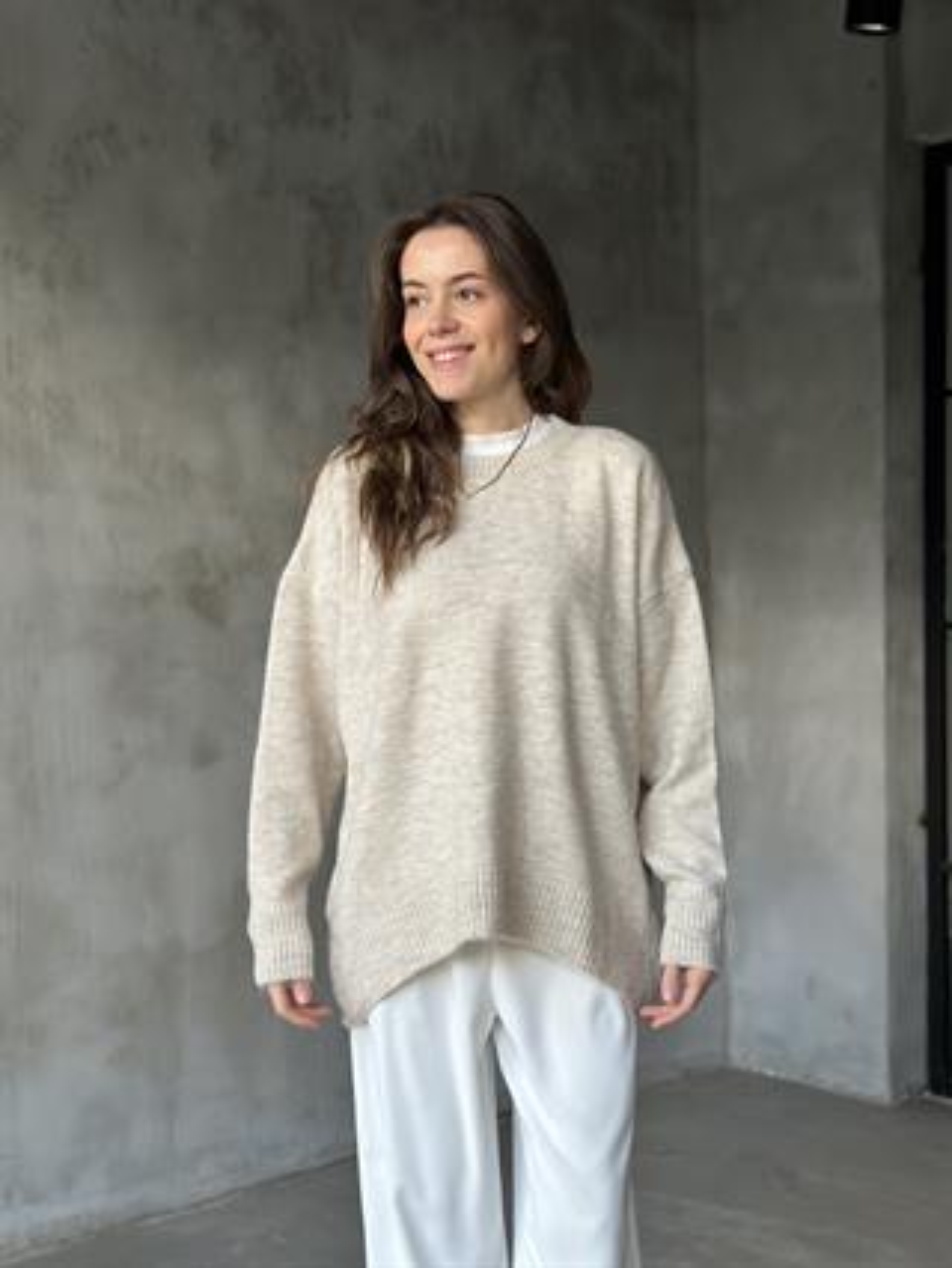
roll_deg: +0.0
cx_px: 476
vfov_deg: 39.6
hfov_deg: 30.3
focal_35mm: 48
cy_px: 634
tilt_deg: -0.5
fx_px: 1758
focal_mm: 6.86
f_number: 1.78
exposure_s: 1/70
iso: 125
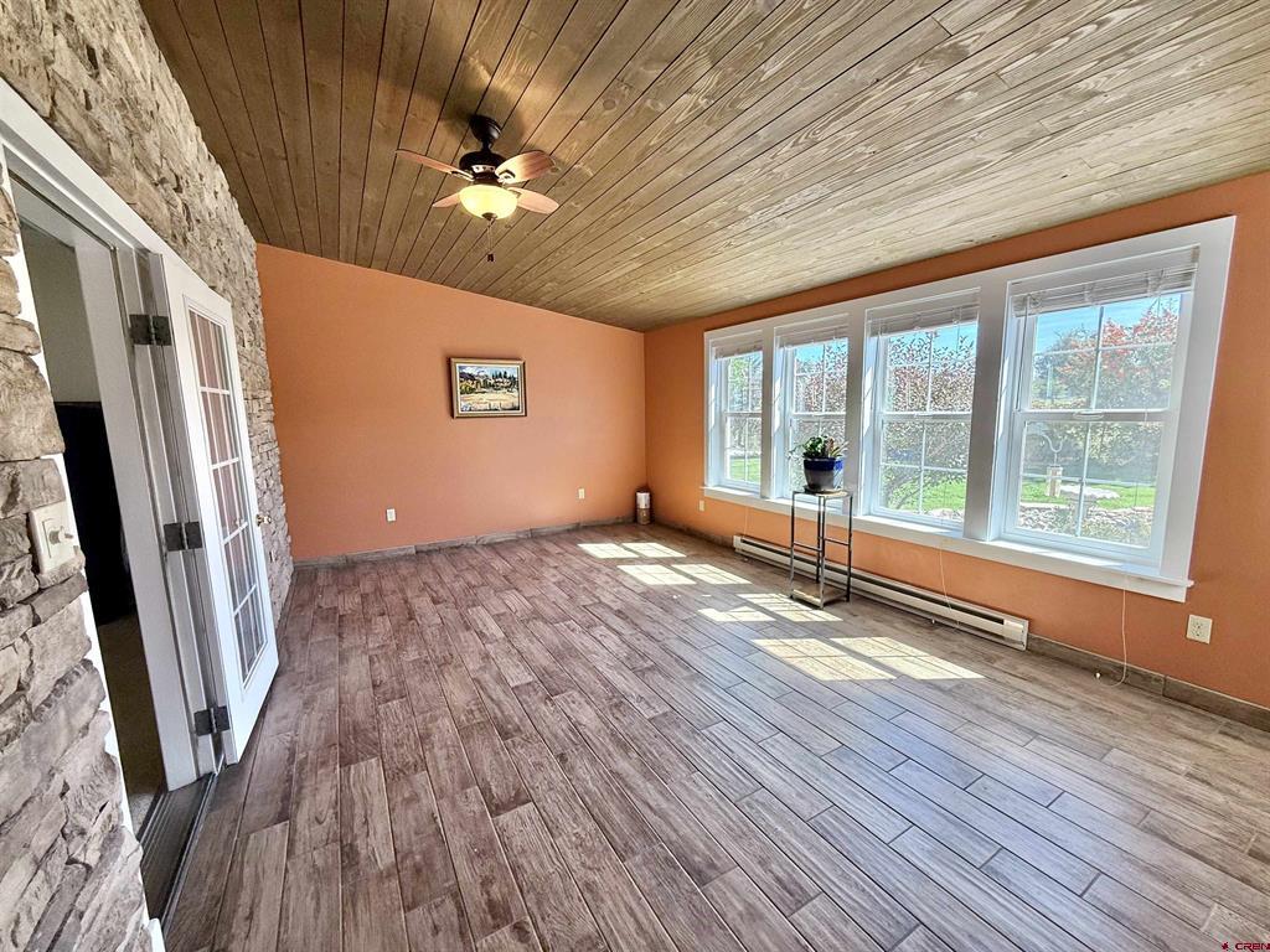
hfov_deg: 102.1
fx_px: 514
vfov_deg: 85.7
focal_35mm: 14
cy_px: 476
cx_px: 635
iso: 80
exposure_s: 1/120
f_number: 2.2
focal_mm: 2.22
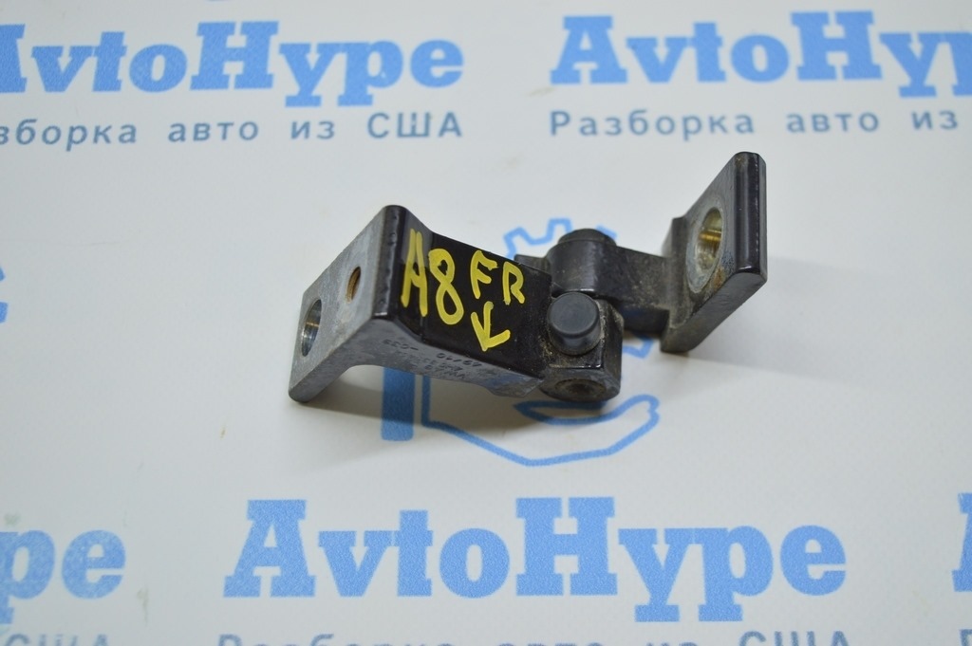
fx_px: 1295
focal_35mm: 48
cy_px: 323
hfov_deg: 41.1
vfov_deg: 28.0
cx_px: 486
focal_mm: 32
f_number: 4.5
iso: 400
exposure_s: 1/60
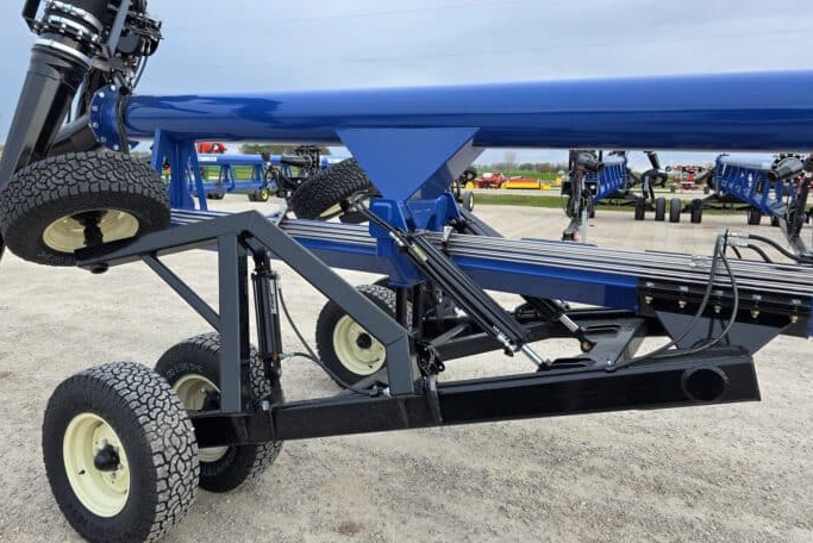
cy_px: 251
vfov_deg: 46.4
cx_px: 350
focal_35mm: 28
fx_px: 633
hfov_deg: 65.2
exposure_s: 1/180
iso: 50
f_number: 1.7
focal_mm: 6.3
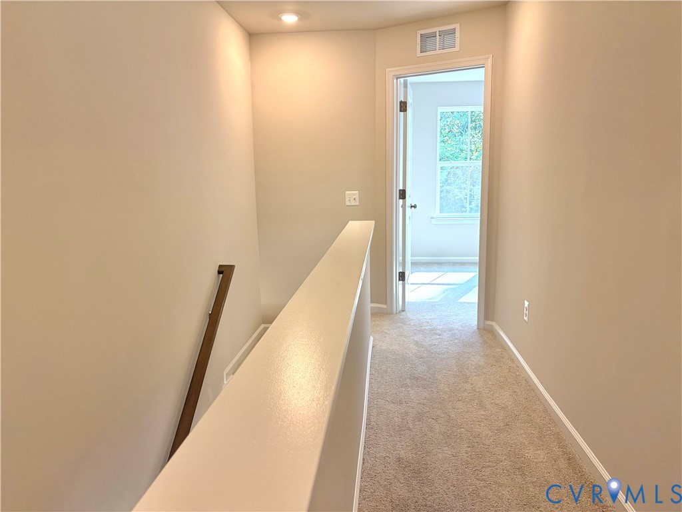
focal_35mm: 26
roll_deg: +2.0
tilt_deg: -8.8
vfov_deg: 53.1
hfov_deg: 67.3
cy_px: 256
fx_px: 512
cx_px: 341
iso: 100
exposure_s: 1/150
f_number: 1.6
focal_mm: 5.96
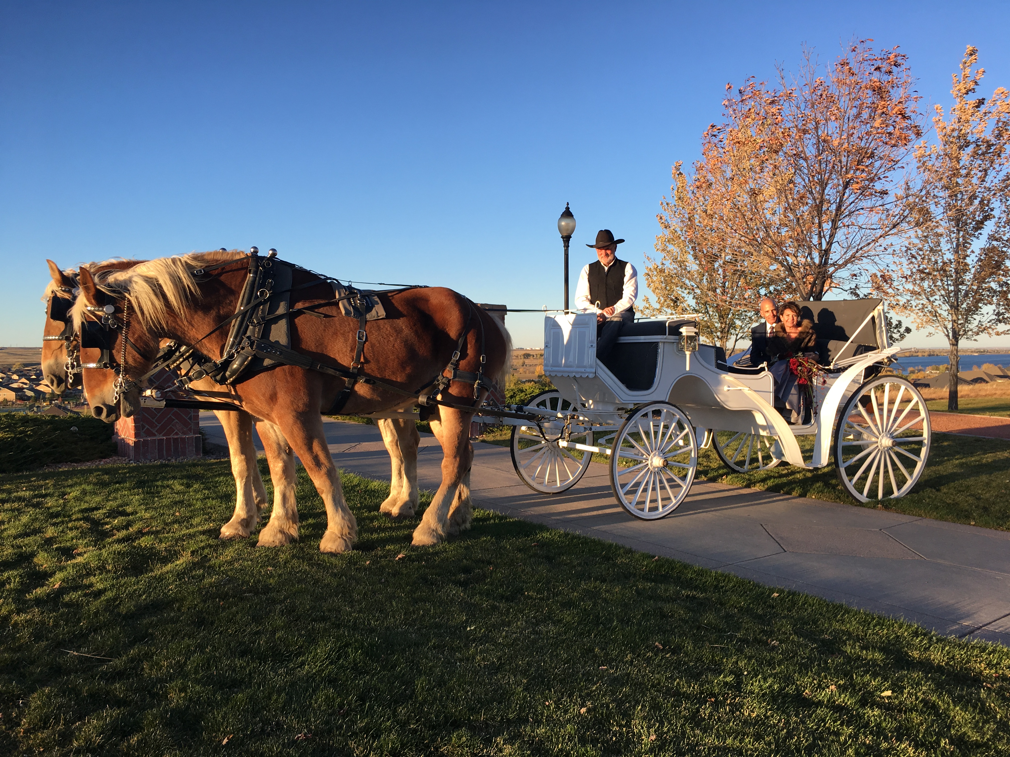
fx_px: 846
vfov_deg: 48.2
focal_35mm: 29
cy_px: 378
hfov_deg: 61.7
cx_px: 505
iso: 25
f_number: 2.2
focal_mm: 4.15
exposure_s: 1/499
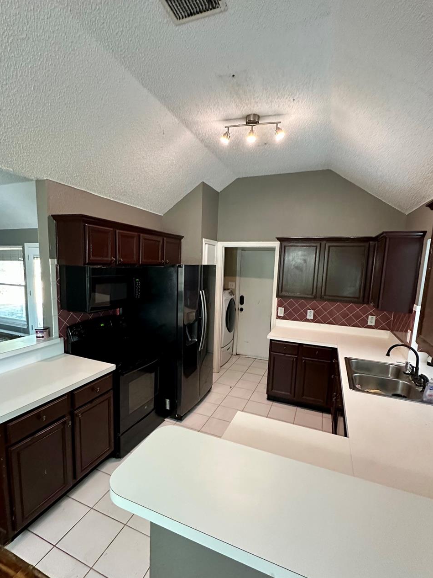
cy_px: 304
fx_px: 283
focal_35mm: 17
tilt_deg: -7.1
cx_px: 203
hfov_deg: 74.7
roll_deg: -1.7
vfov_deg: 90.9
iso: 640
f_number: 2.2
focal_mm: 2.22
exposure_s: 1/60
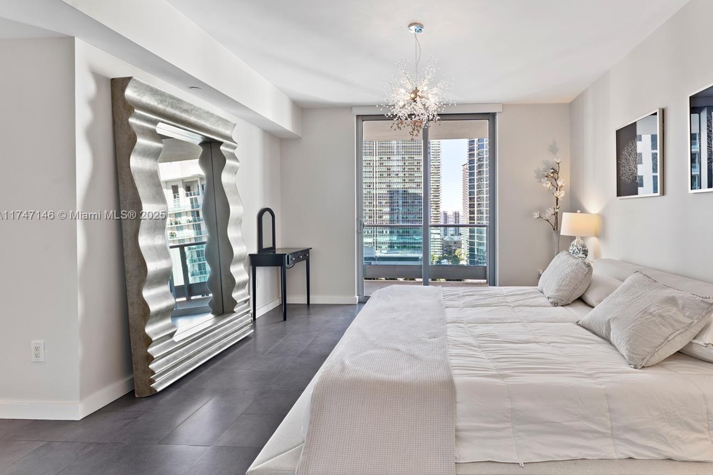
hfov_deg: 89.4
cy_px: 216
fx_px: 353
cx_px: 425
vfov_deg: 67.7
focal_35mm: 18
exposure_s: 1/2
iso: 100
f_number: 10
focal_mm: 14.7
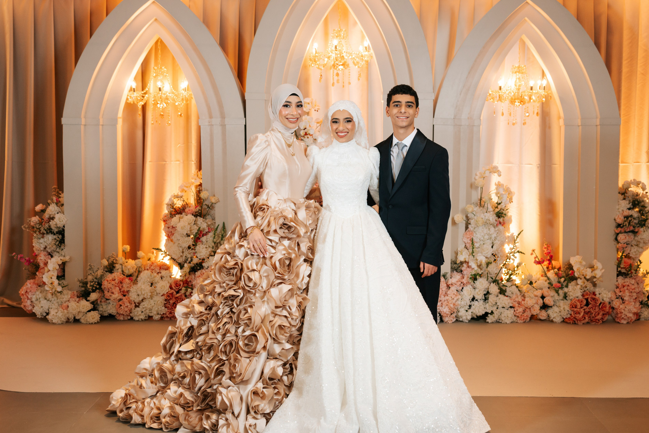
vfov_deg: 29.9
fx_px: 811
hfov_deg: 43.6
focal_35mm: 45
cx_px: 328
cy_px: 226
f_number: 2.8
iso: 400
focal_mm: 35
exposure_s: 1/200
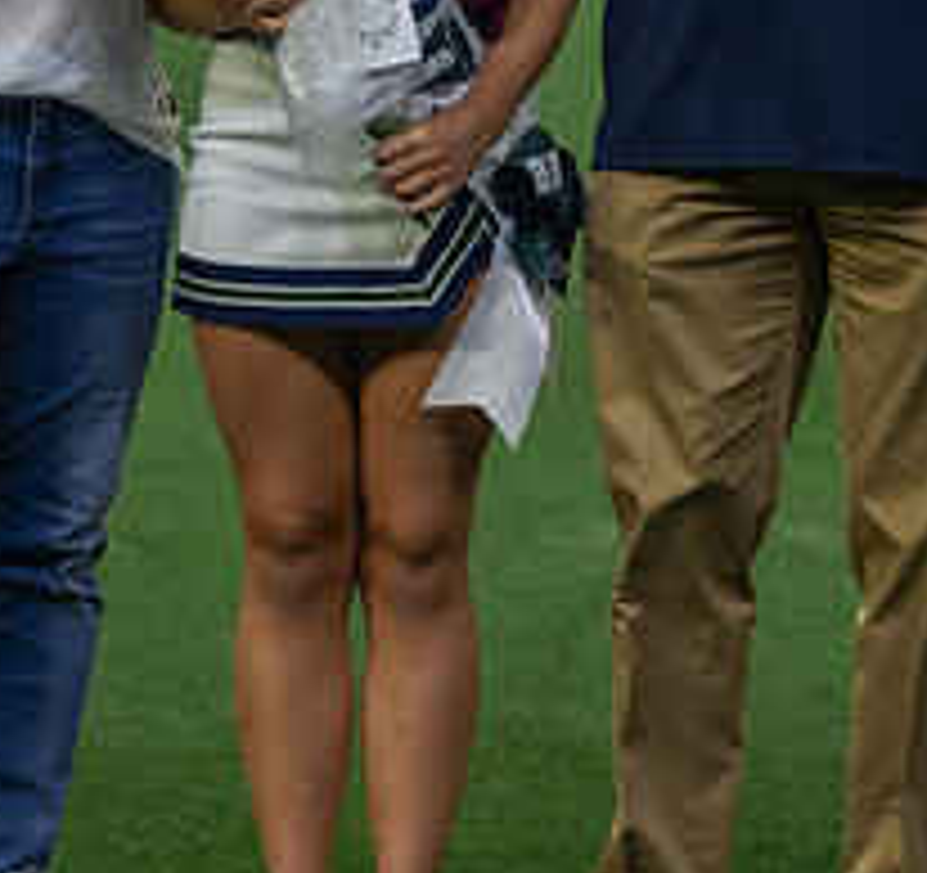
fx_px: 6121
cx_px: 408
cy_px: -51
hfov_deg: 8.7
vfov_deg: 8.1
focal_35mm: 208
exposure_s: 1/320
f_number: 2.8
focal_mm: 70
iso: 1000
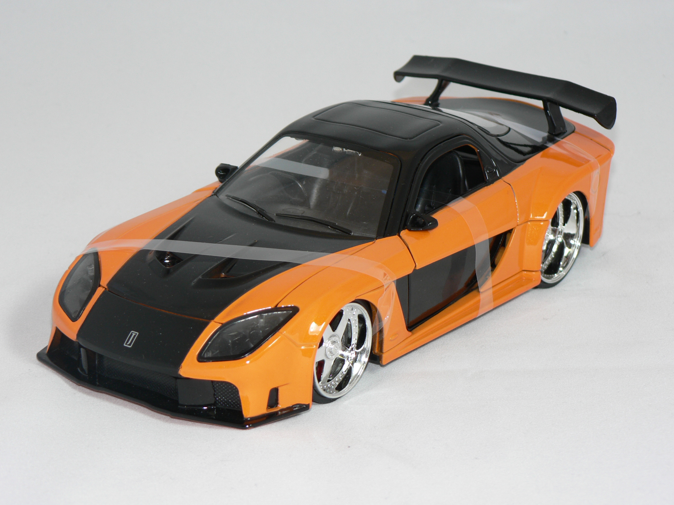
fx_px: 2025
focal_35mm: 104
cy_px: 252
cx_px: 337
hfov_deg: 18.9
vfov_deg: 14.2
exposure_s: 1/60
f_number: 3.2
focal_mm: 17.3
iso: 80
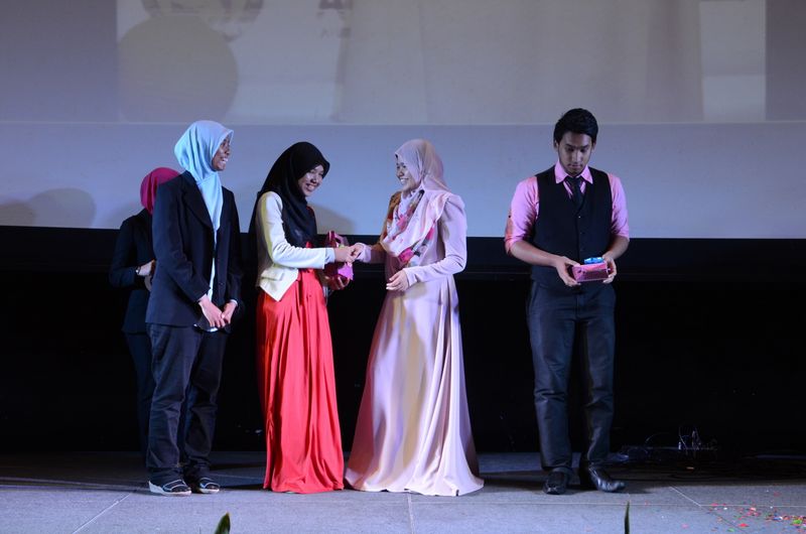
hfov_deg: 37.9
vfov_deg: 25.6
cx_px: 403
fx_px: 1173
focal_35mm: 52
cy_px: 267
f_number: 5
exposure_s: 1/80
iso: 1000
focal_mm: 35
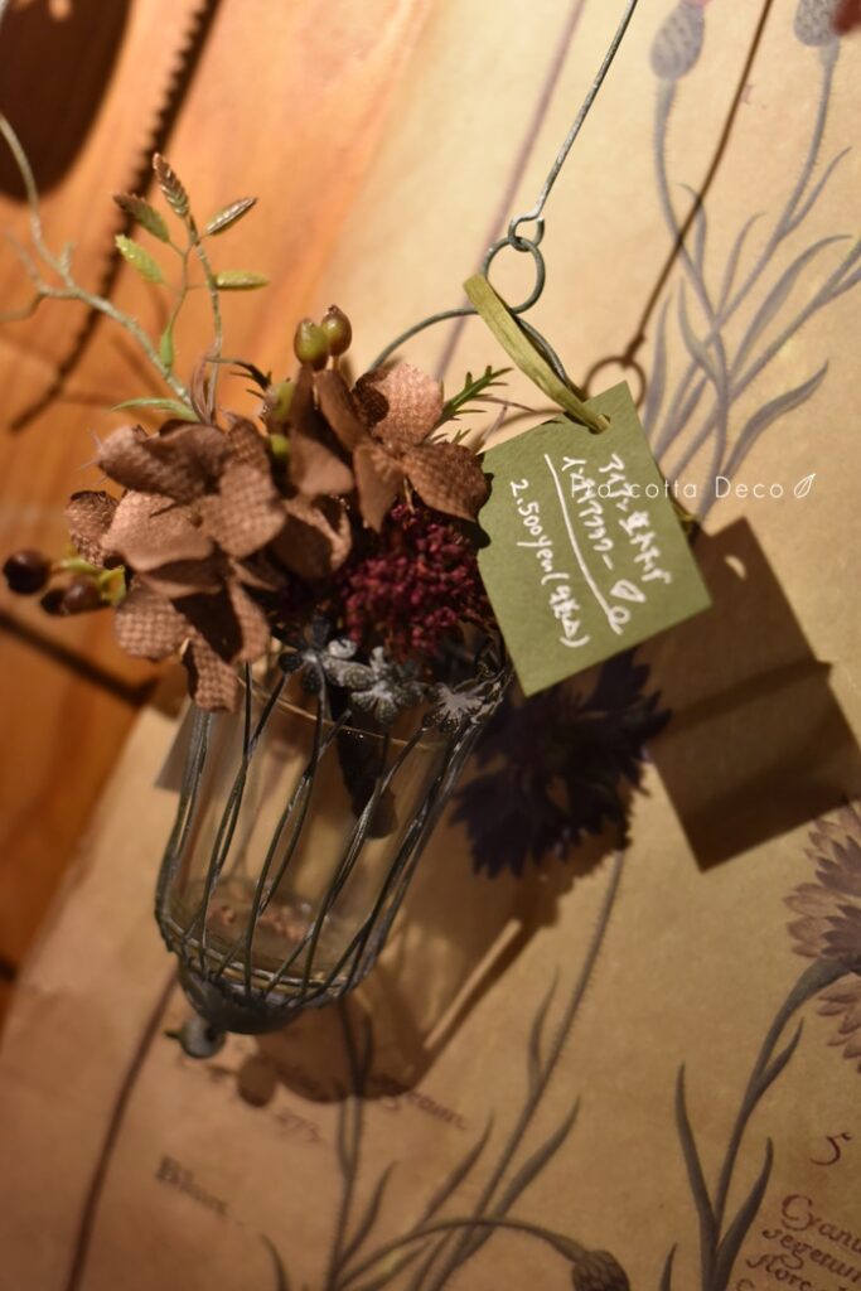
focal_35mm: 50
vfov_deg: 39.6
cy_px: 646
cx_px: 430
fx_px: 1793
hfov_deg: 27.0
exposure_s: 1/1250
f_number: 2.2
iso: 2500
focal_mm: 50
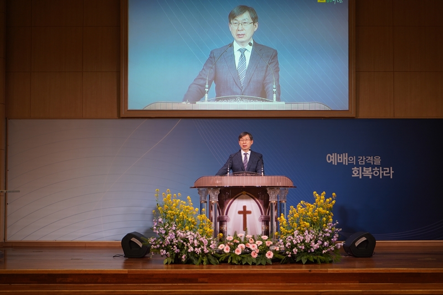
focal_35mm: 69
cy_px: 148
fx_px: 849
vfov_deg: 19.7
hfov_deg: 29.2
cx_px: 222
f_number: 4
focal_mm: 69
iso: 320
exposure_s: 1/80
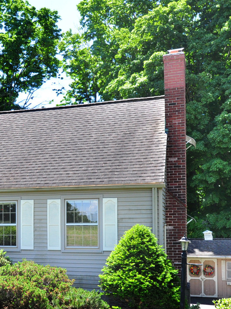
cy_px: 212
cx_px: 37
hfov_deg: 27.8
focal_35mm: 51
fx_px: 454
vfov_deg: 37.0
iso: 640
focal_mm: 17
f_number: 8
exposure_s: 1/320
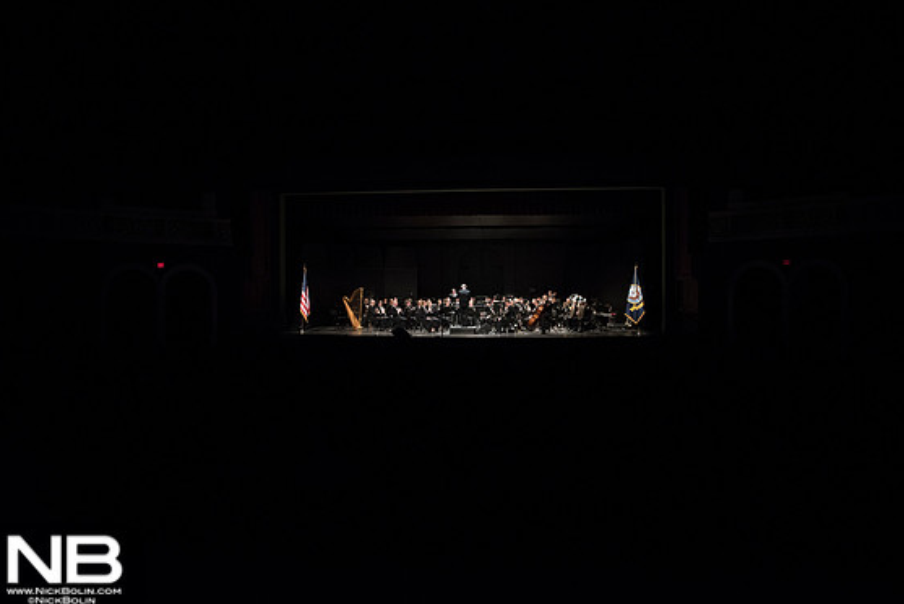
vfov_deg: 51.3
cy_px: 298
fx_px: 628
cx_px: 467
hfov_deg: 71.5
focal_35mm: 25
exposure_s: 1/800
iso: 4000
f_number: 2.8
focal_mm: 24
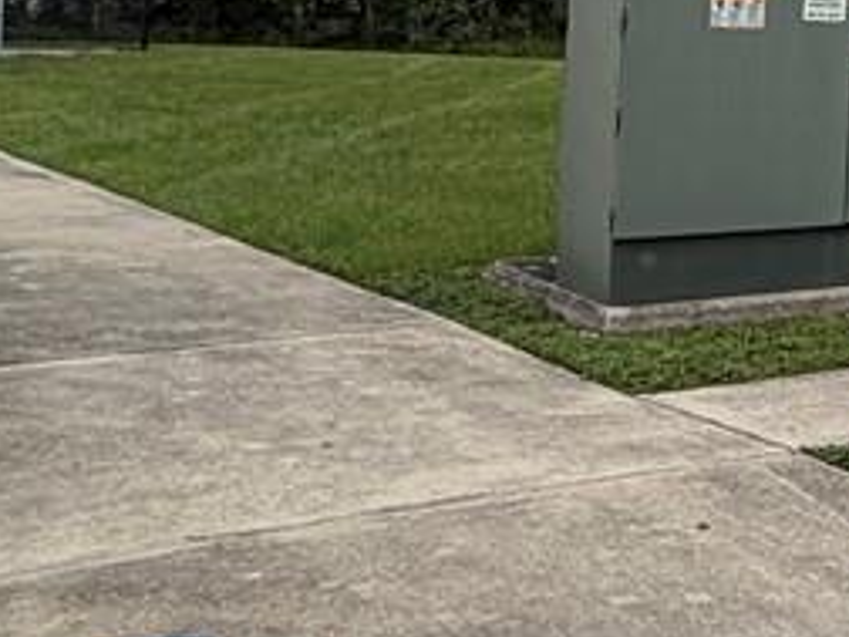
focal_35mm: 89
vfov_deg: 15.9
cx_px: 1439
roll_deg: -0.4
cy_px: -158
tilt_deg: +3.9
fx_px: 2183
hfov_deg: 18.3
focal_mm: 2.22
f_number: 2.2
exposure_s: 1/1125
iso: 20
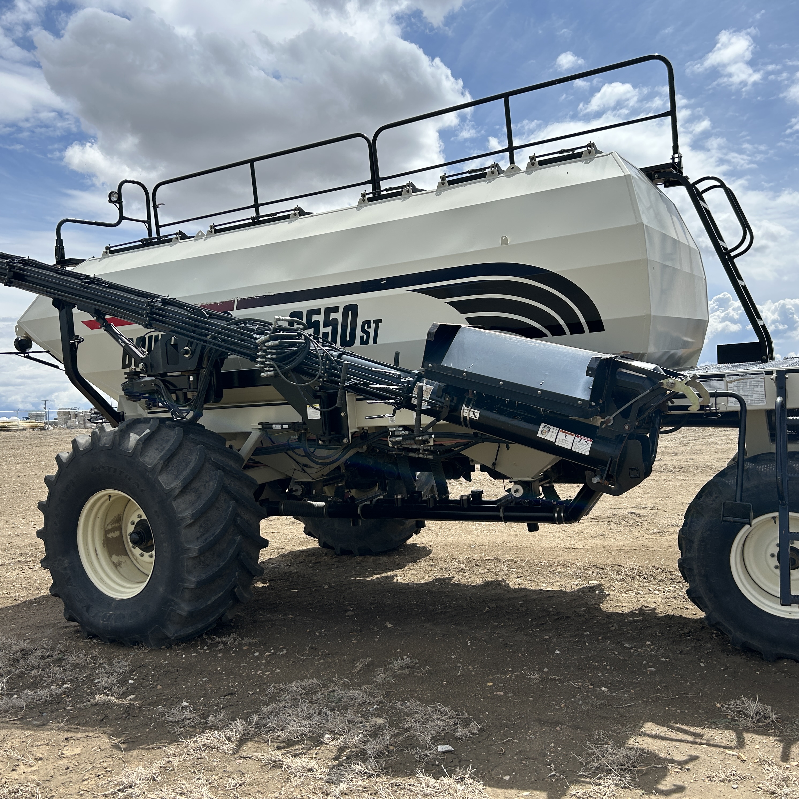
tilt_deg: +2.4
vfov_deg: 52.5
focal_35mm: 31
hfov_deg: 52.5
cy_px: 396
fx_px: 810
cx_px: 398
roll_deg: +1.8
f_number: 1.5
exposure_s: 1/6211
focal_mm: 5.7
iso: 50
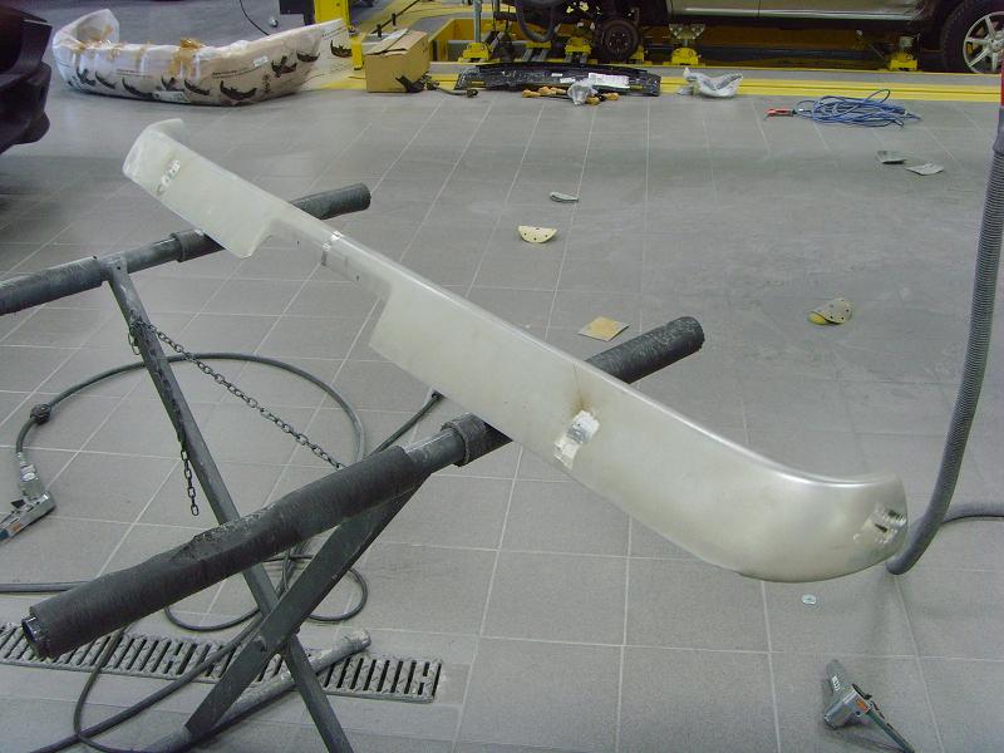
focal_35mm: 39
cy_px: 376
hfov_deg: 47.9
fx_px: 1131
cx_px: 502
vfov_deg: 36.8
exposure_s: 1/45
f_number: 3.5
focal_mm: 6.6
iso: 200
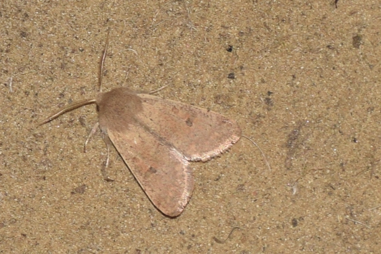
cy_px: 127
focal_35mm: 150
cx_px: 190
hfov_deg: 13.7
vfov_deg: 9.1
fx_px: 1587
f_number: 8
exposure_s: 1/60
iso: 100
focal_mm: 100
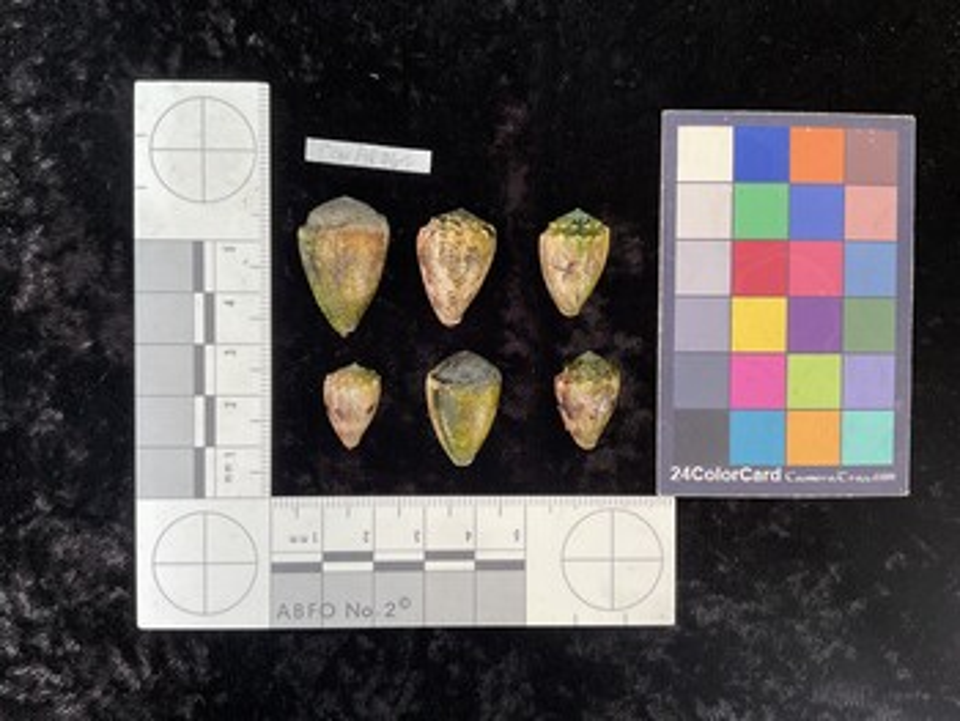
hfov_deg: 61.6
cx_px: 480
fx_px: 805
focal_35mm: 29
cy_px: 360
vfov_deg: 48.3
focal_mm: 3
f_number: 1.8
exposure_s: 1/120
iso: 50
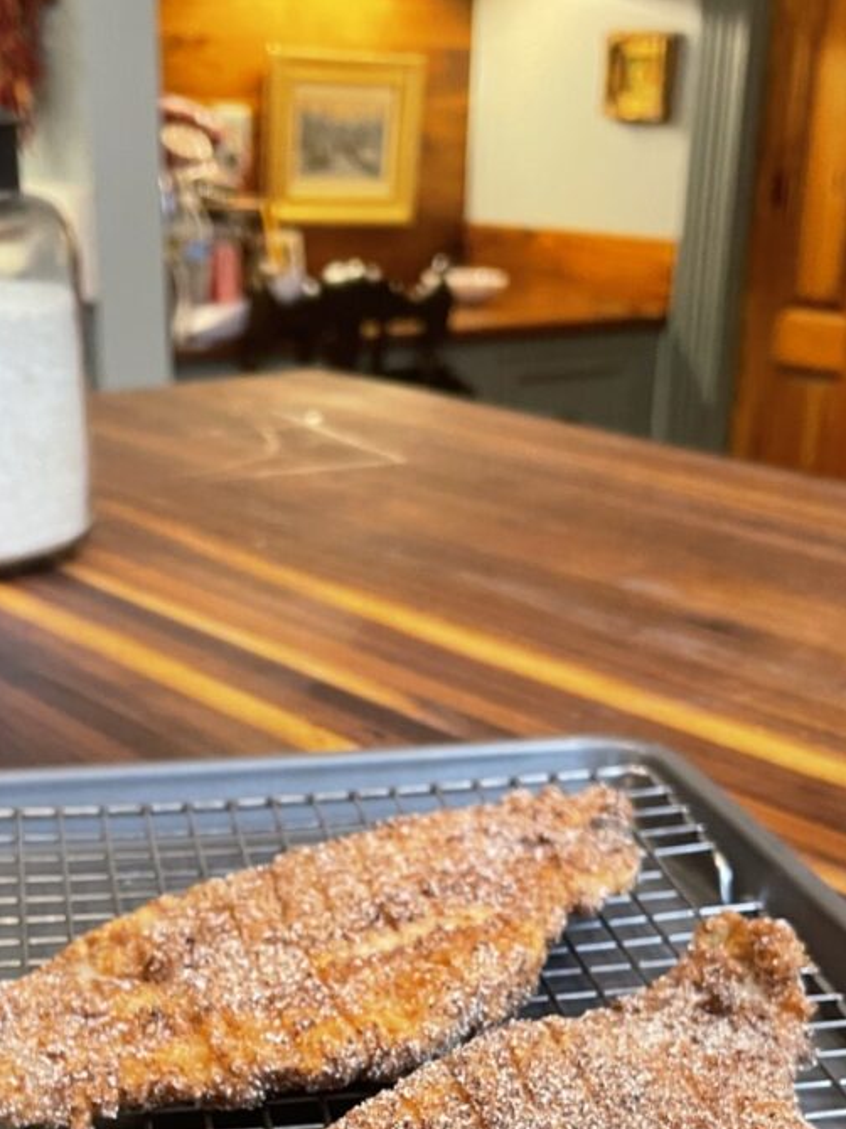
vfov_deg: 34.7
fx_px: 1728
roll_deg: -0.9
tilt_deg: -26.0
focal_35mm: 53
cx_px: 335
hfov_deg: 27.4
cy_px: 958
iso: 320
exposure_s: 1/60
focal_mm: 5.1
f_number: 1.6
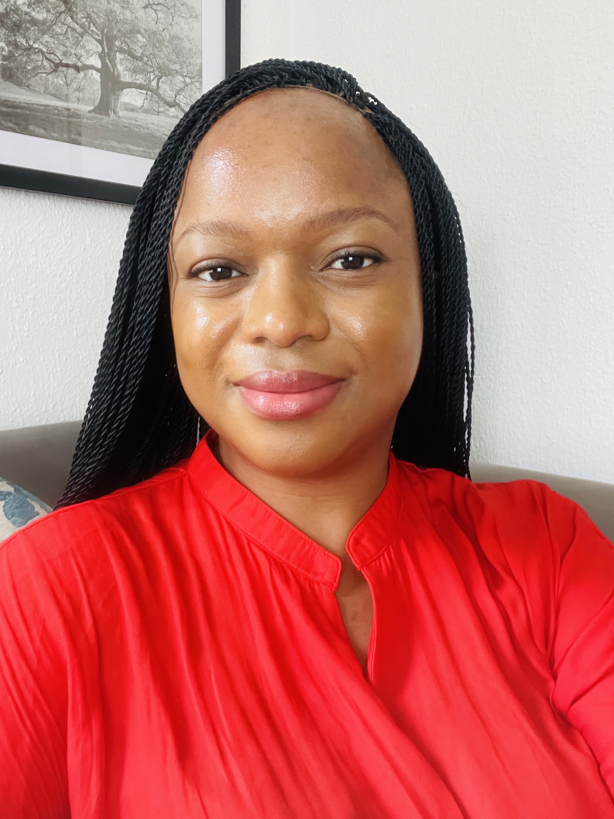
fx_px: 709
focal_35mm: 30
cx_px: 307
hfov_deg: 46.8
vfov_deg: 60.0
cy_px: 410
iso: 250
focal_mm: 2.71
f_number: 2.2
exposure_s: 1/60
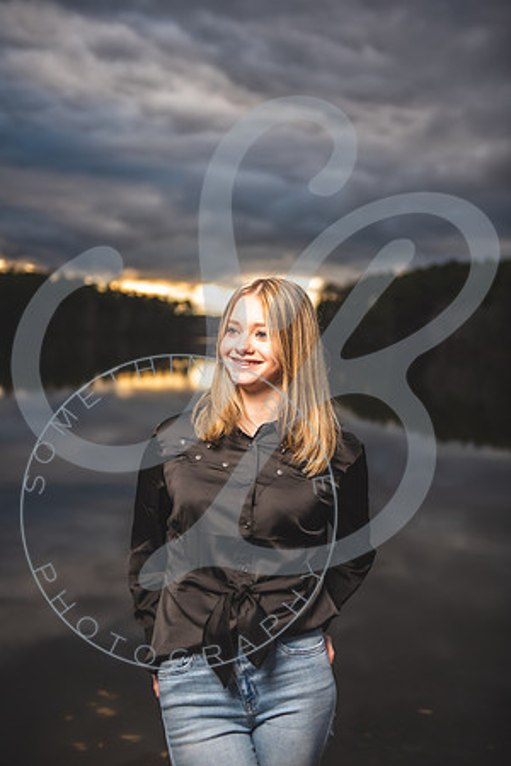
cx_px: 256
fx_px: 1065
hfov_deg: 27.0
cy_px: 383
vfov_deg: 39.6
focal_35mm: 50
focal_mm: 50
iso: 100
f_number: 2.8
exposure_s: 1/250
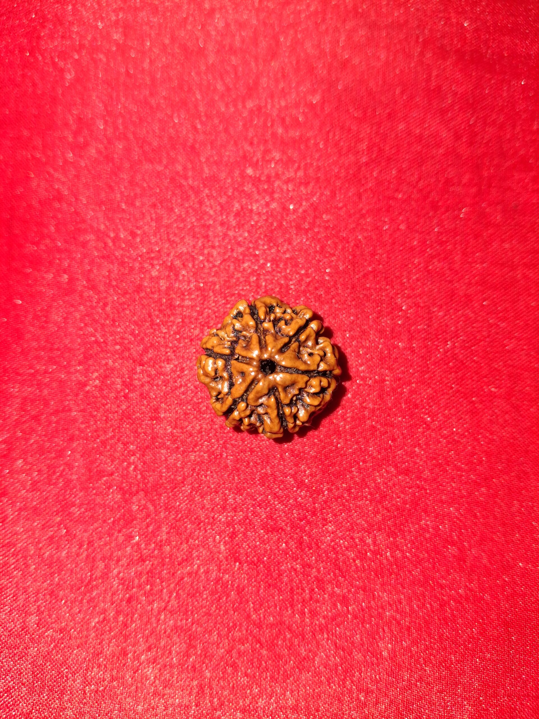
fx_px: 519
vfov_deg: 69.4
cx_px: 270
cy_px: 360
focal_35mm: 25
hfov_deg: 54.9
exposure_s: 1/100
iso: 32
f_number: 1.8
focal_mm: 4.69
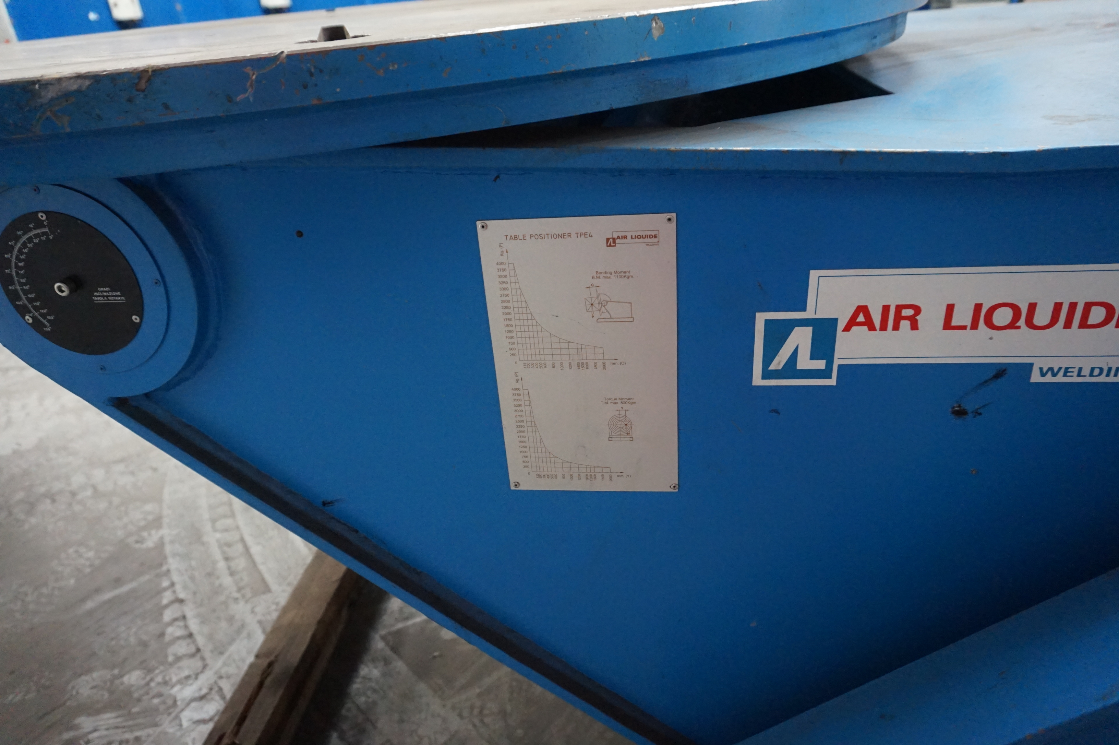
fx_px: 746
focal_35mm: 24
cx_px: 560
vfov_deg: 53.1
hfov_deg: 73.8
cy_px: 372
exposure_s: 1/80
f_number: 3.5
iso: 3200
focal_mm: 16
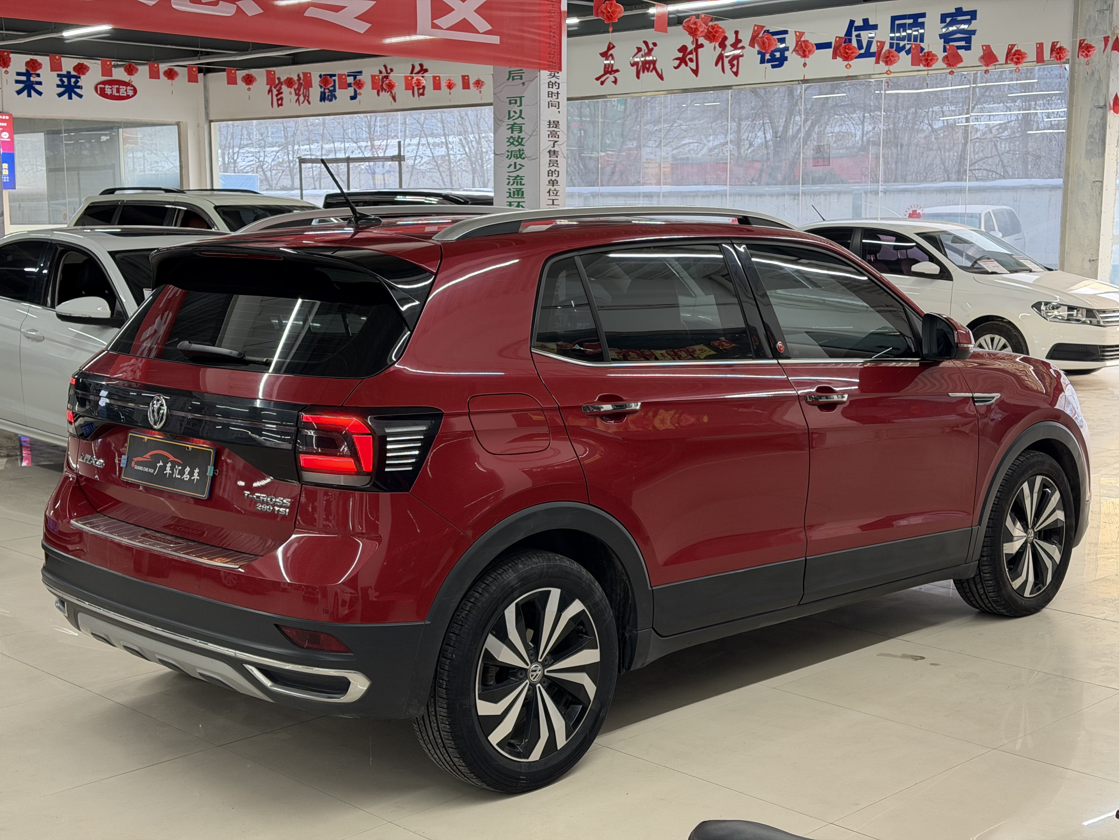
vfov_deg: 30.3
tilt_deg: -7.9
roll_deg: +0.0
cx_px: 560
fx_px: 1552
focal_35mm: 48
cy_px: 420
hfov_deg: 39.7
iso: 200
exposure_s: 1/100
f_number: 1.78
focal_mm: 6.76
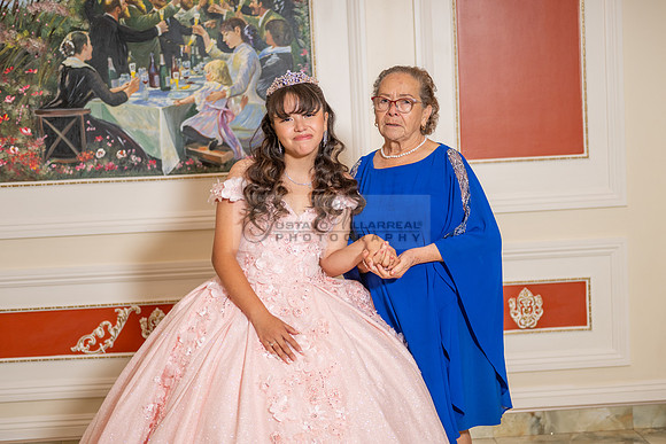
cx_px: 333
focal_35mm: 59
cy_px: 222
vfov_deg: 22.9
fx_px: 1098
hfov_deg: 33.7
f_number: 2.8
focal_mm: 56
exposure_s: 1/200
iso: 320
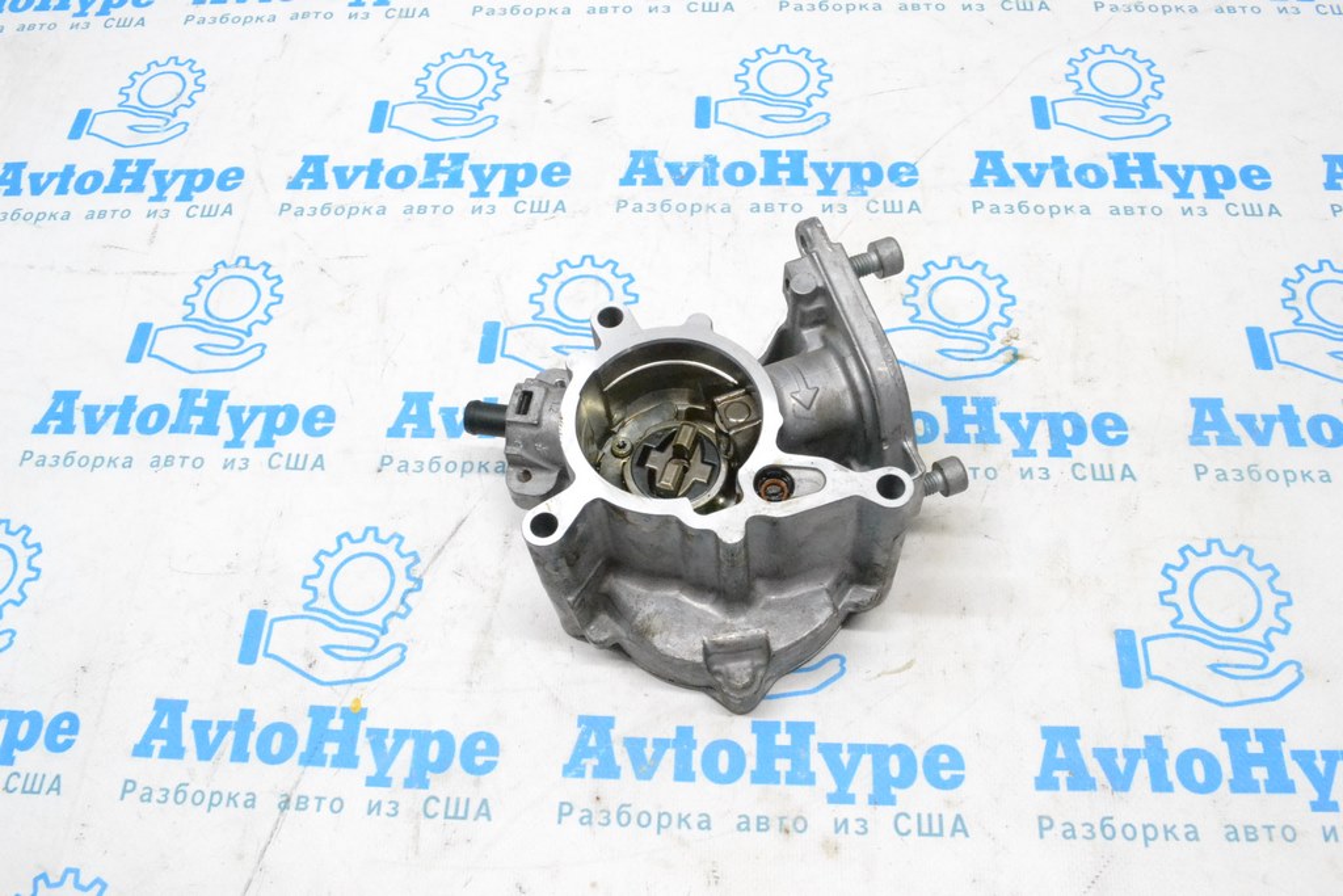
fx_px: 1119
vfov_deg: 43.6
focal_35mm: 30
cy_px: 448
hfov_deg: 61.9
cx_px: 672
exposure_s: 1/100
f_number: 13
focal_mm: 20
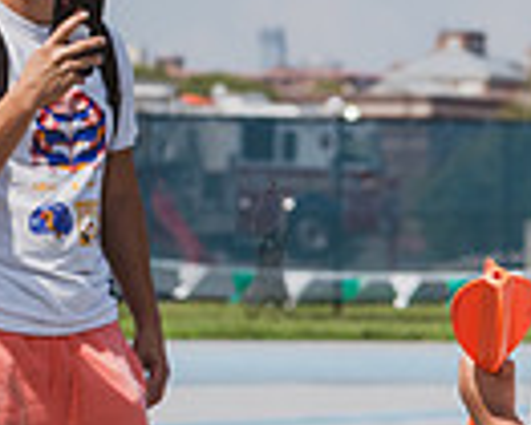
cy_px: 443
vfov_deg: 4.6
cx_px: 790
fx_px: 5237
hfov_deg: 5.7
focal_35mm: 333
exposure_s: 1/3200
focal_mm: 80
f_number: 5
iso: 400
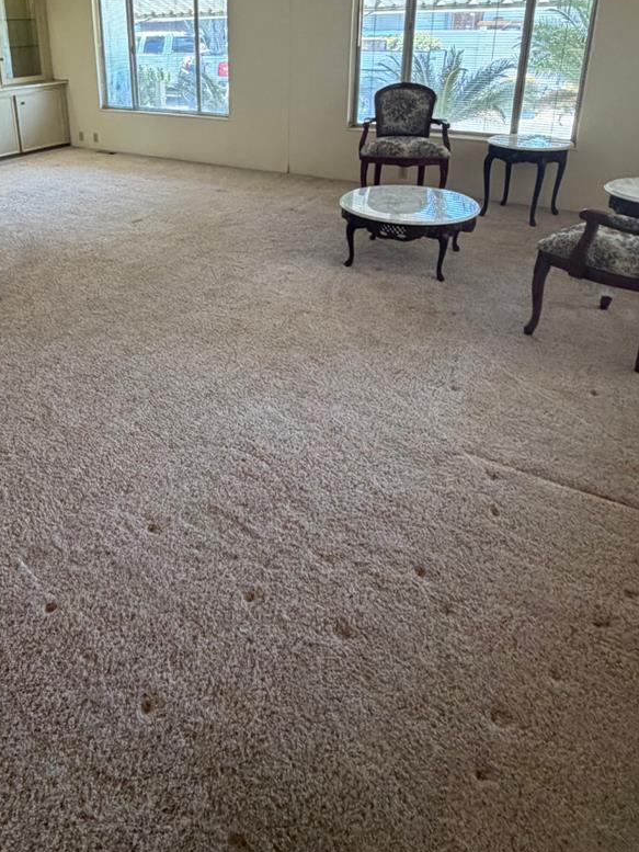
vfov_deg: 62.7
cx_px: 204
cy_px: 246
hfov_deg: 50.3
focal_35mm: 27
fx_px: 664
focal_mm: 2.22
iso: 200
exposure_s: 1/60
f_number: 2.2
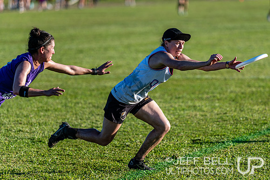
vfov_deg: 5.6
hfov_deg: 8.4
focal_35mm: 246
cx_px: 168
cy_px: 82
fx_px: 1846
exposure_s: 1/2000
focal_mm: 195
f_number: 3.2
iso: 100
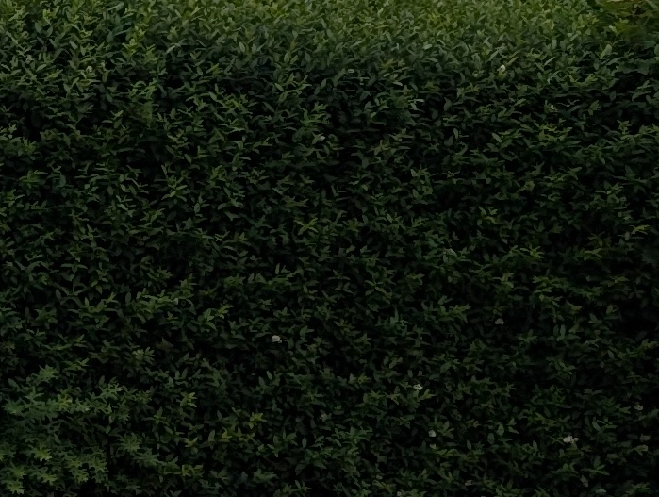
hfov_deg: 10.9
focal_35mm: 140
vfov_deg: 10.6
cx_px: -1112
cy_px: 369
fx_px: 2670
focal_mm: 6.9
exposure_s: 1/124
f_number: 1.68
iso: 51
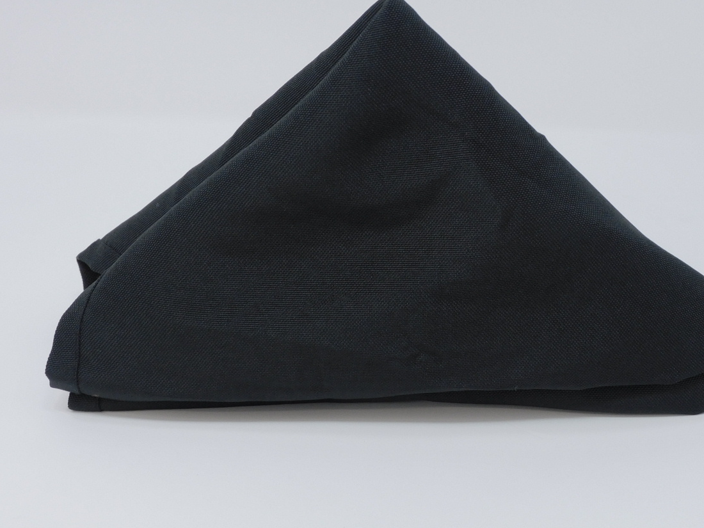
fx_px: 1464
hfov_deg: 26.9
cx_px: 446
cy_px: 259
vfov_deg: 20.4
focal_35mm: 72
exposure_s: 1/60
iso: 125
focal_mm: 9.9
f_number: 4
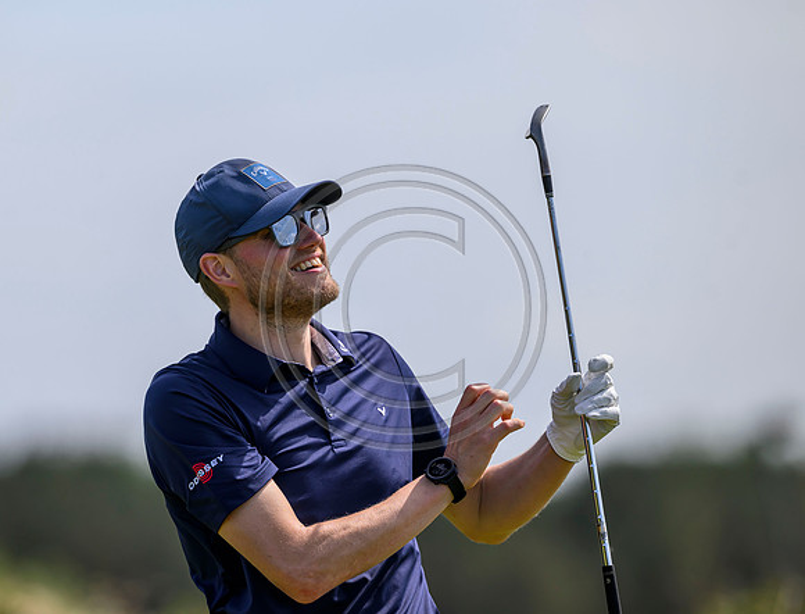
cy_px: 275
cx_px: 297
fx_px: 11287
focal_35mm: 483
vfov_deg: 3.1
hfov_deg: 4.1
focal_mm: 400
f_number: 4.5
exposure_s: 1/3200
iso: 500
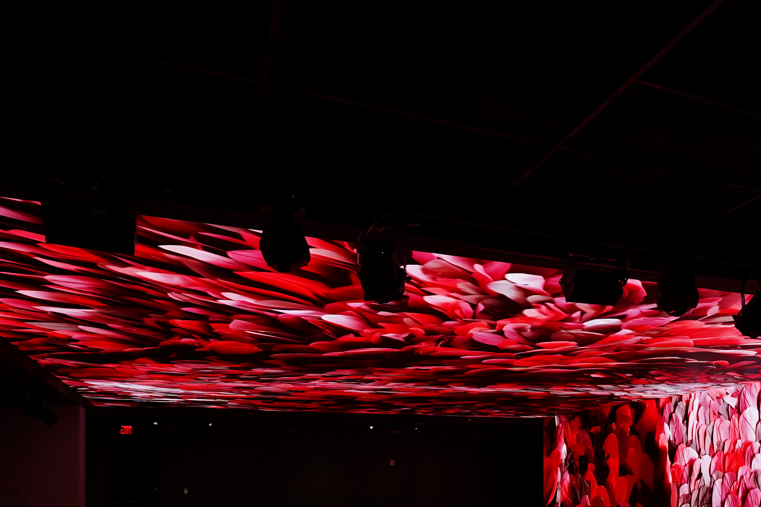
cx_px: 548
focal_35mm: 33
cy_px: 471
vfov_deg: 37.0
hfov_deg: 55.1
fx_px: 698
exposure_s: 1/60
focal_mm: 14
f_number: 4
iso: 400
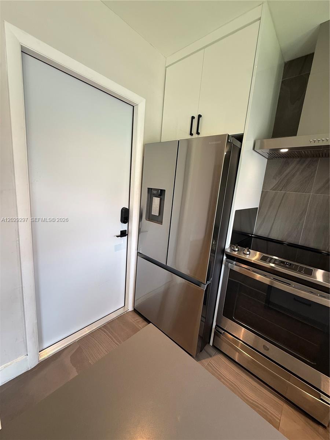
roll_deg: -4.5
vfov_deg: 102.1
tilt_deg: -11.2
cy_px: 220
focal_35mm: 14
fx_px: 178
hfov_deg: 85.7
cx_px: 165
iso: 100
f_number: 2.2
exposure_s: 1/120
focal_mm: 2.22
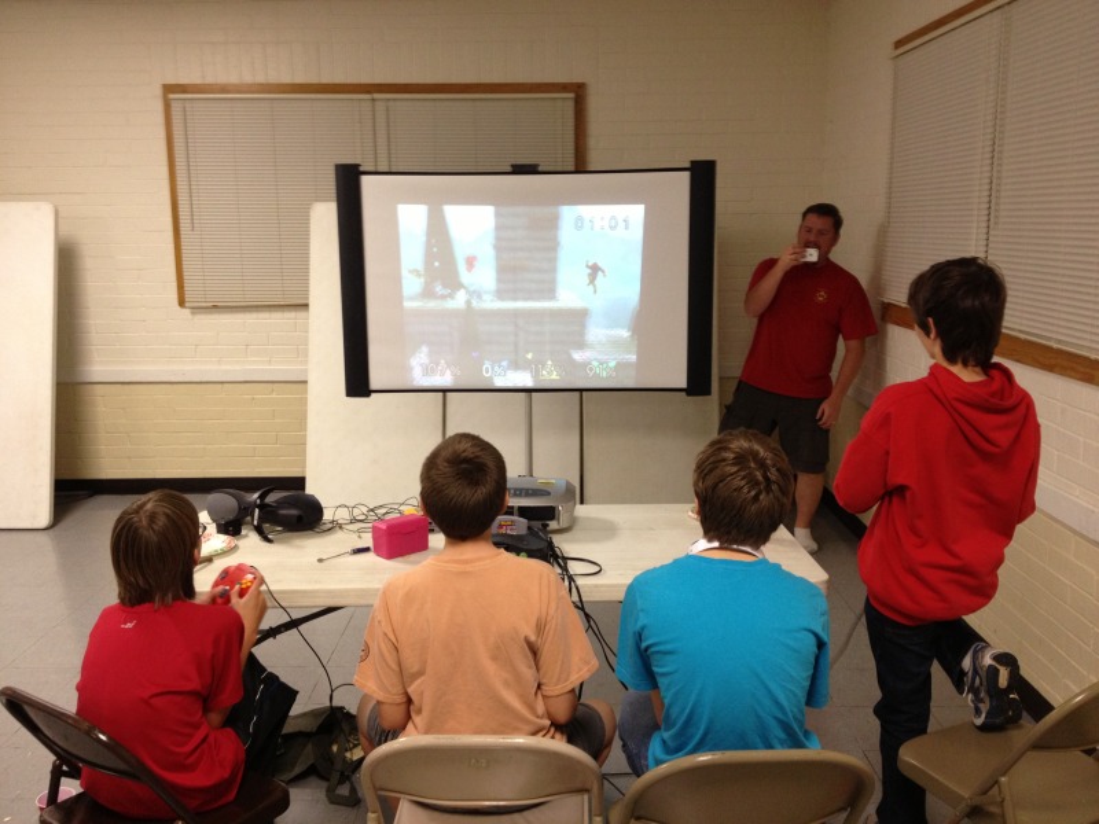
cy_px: 412
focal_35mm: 35
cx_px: 550
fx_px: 1111
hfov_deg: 52.6
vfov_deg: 40.7
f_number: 2.4
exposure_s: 1/20
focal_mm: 4.28
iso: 125
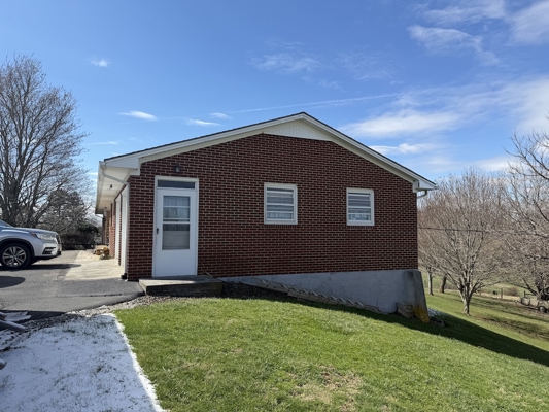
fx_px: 381
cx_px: 274
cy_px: 206
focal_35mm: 24
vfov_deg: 56.8
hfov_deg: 71.6
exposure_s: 1/3953
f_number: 1.78
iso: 80
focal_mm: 6.76
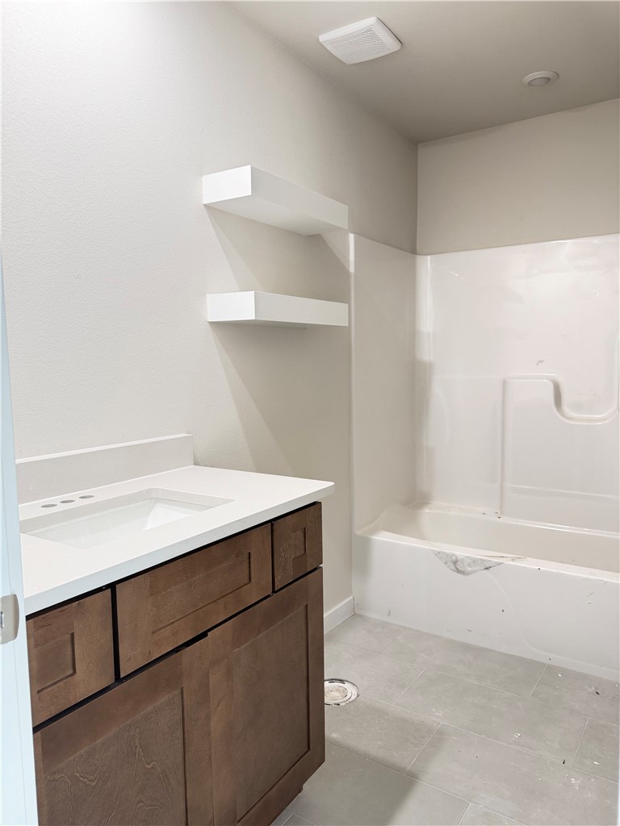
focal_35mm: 24
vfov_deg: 71.6
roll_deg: +1.1
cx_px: 310
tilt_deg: -4.2
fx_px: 573
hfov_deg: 56.8
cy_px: 413
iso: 250
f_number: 1.78
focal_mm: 6.76
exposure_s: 1/60
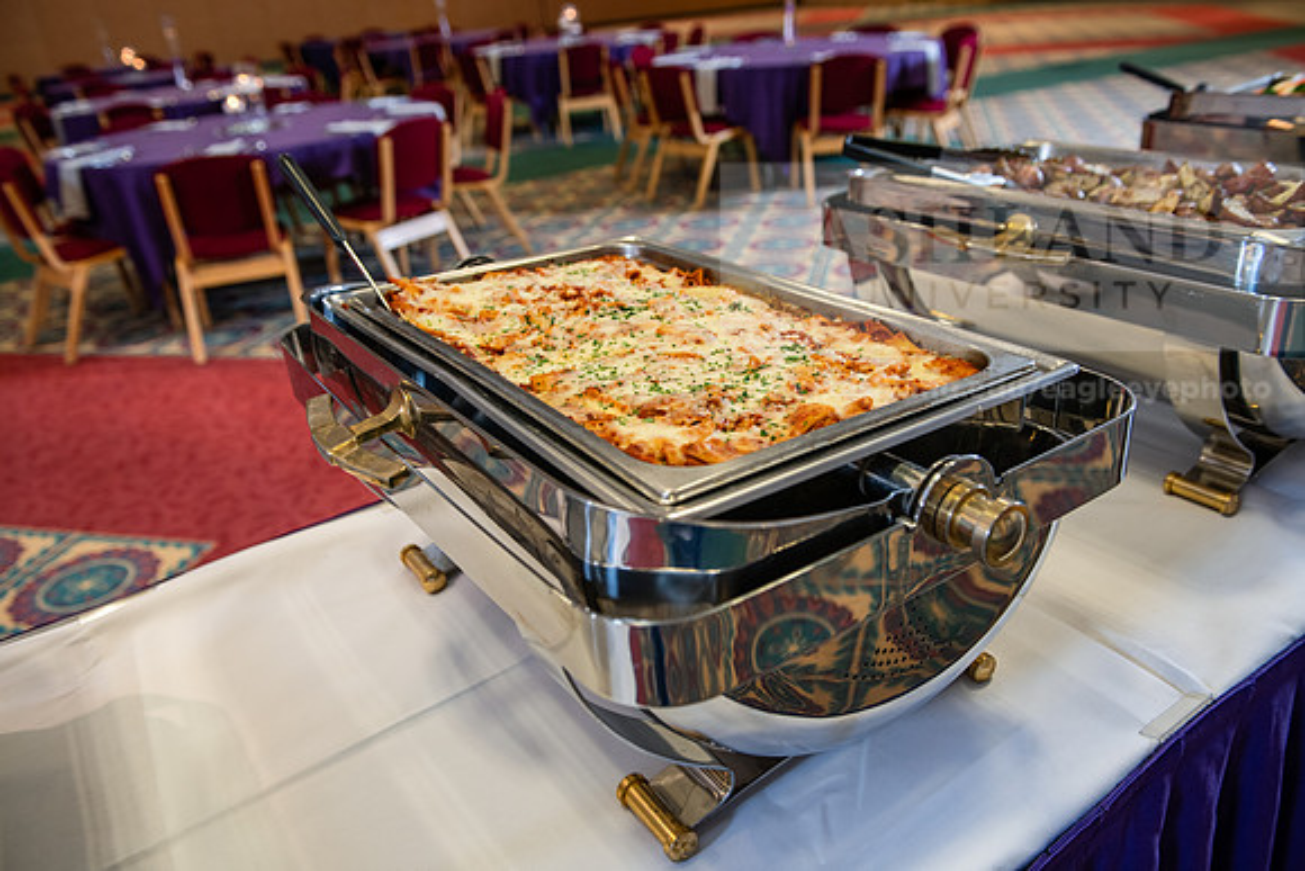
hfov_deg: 65.5
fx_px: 1015
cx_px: 652
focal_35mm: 28
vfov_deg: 46.4
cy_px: 436
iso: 500
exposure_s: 1/100
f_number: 3.5
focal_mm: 28
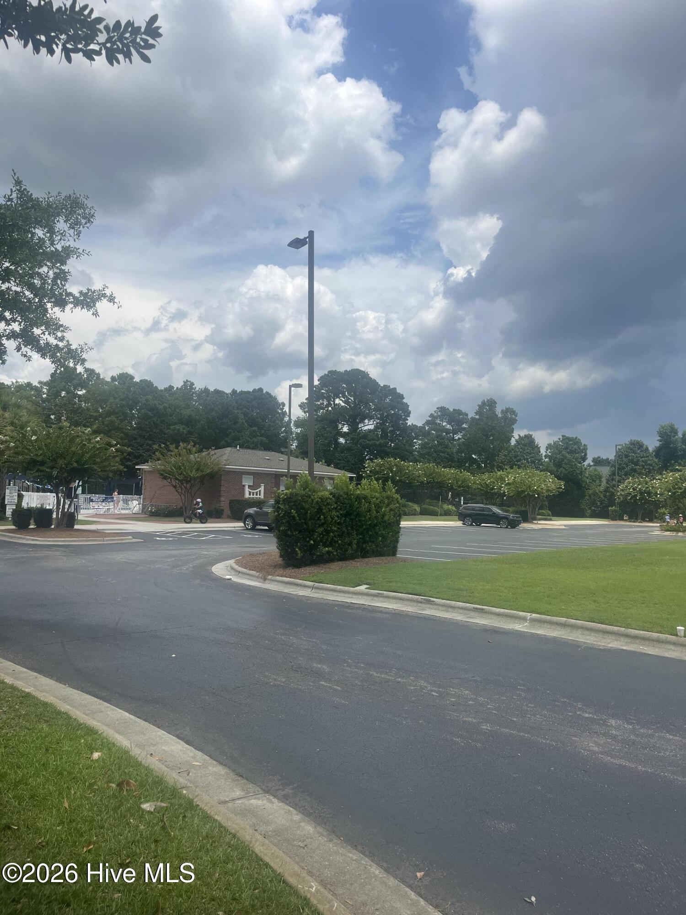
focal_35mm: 26
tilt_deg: +3.2
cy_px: 458
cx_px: 343
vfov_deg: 67.3
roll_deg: -1.6
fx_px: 687
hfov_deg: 53.1
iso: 50
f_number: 1.6
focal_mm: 5.1
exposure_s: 1/5556
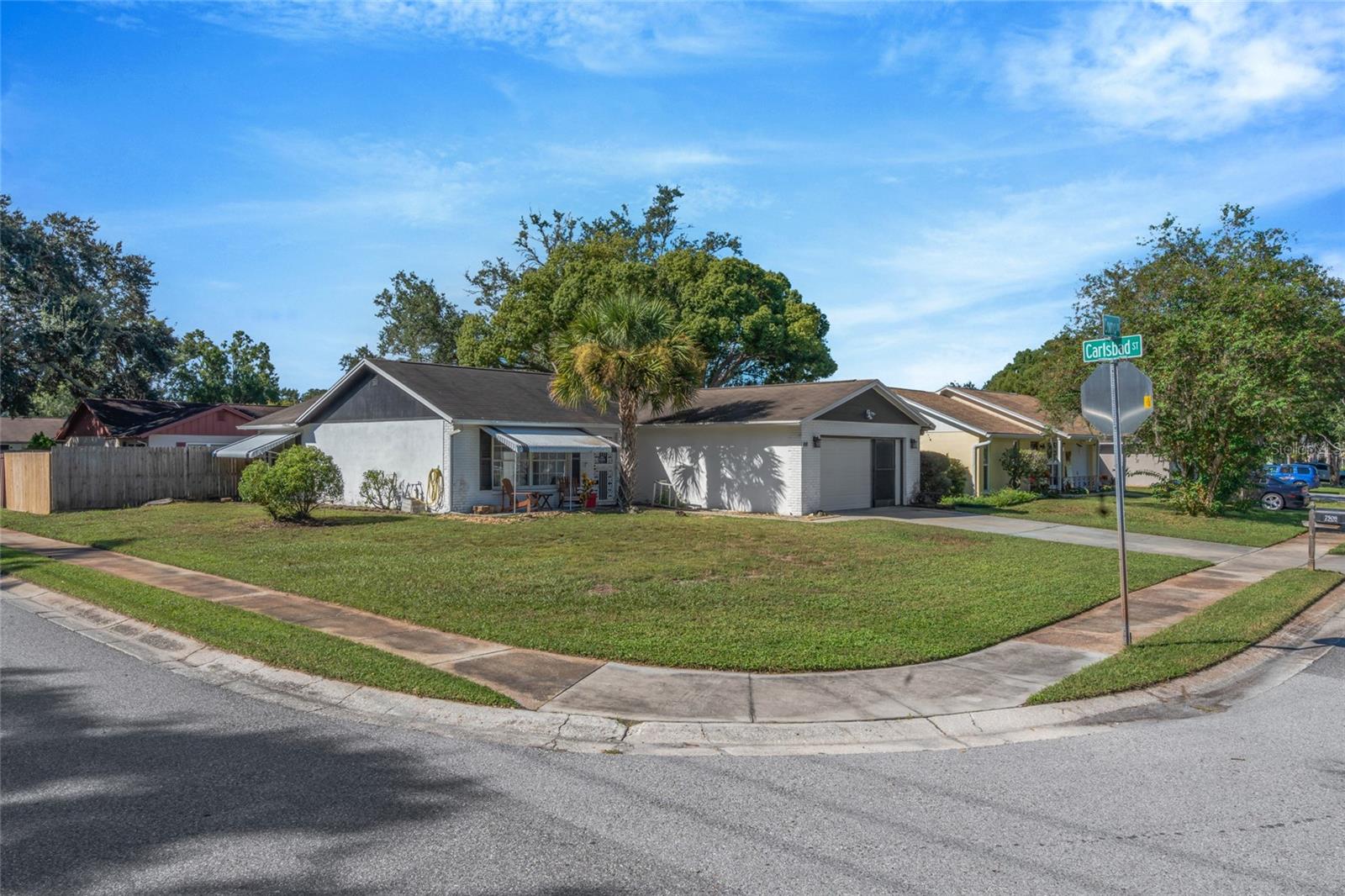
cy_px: 448
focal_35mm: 24
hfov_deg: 73.8
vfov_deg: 53.1
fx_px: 896
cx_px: 672
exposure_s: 1/90
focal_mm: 24
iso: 100
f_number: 16
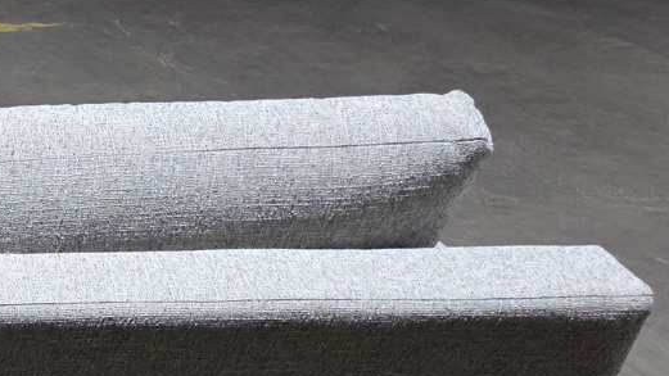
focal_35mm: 77
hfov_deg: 22.6
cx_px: -327
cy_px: 720
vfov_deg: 13.7
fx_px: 1366
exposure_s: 1/120
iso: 400
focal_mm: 6.3
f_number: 1.7
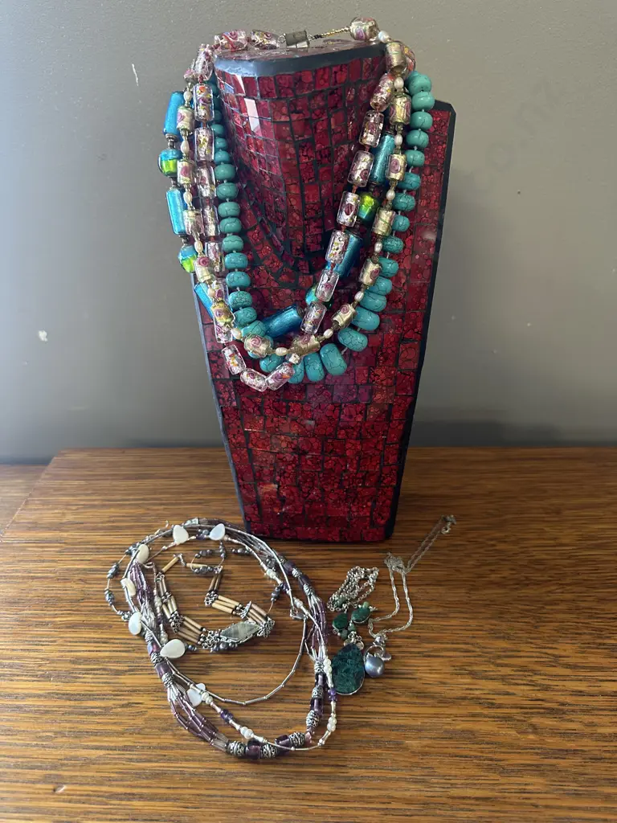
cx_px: 308
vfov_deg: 71.6
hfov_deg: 56.8
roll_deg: +0.3
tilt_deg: -31.1
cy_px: 412
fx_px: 570
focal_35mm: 24
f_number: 1.78
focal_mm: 6.86
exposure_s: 1/50
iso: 250
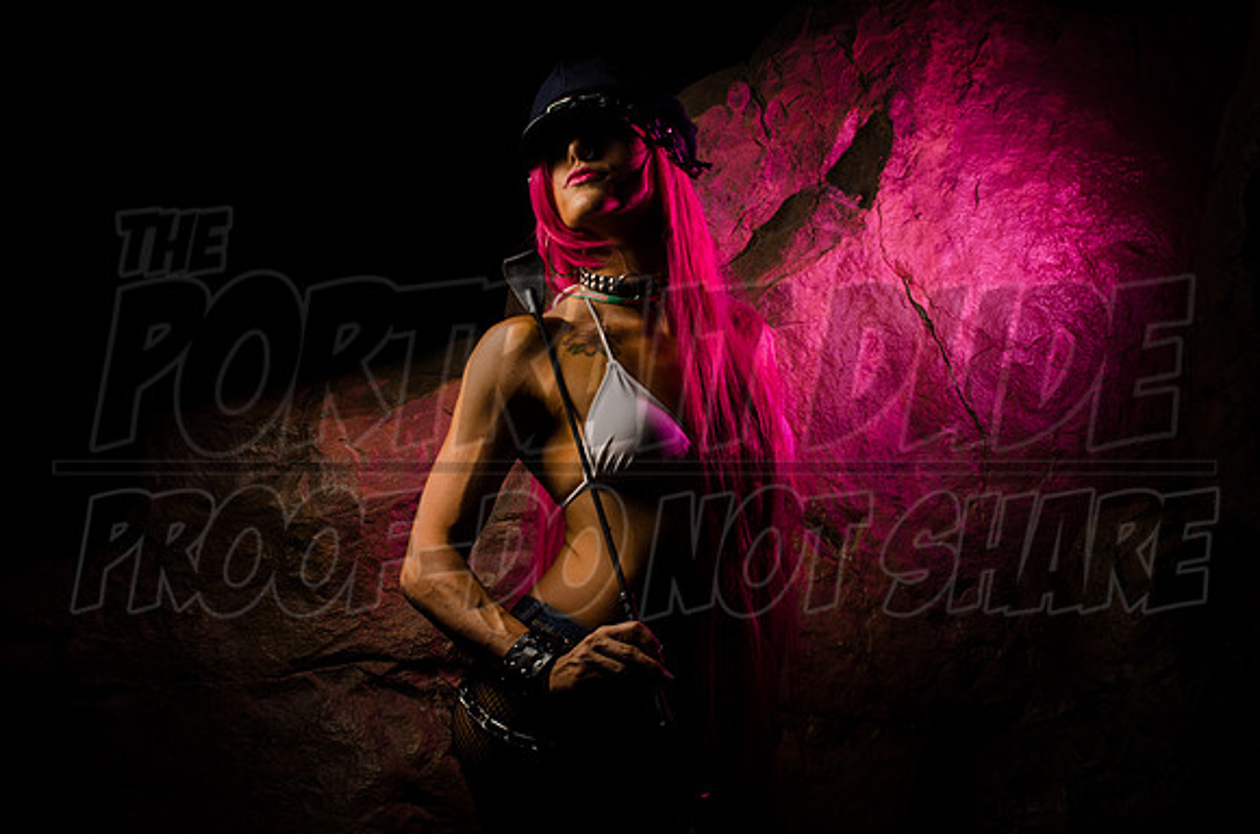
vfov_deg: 22.5
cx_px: 630
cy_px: 417
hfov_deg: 33.5
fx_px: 2095
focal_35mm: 60
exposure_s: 1/60
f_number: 22
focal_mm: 40
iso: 200
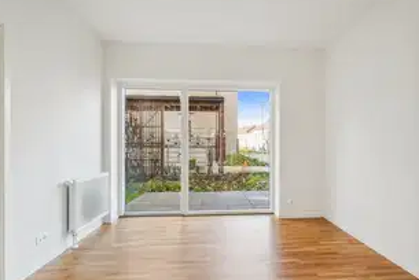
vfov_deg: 55.8
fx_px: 264
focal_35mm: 23
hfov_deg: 76.2
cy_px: 150
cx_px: 246
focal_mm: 11
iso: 200
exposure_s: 1/20
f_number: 8
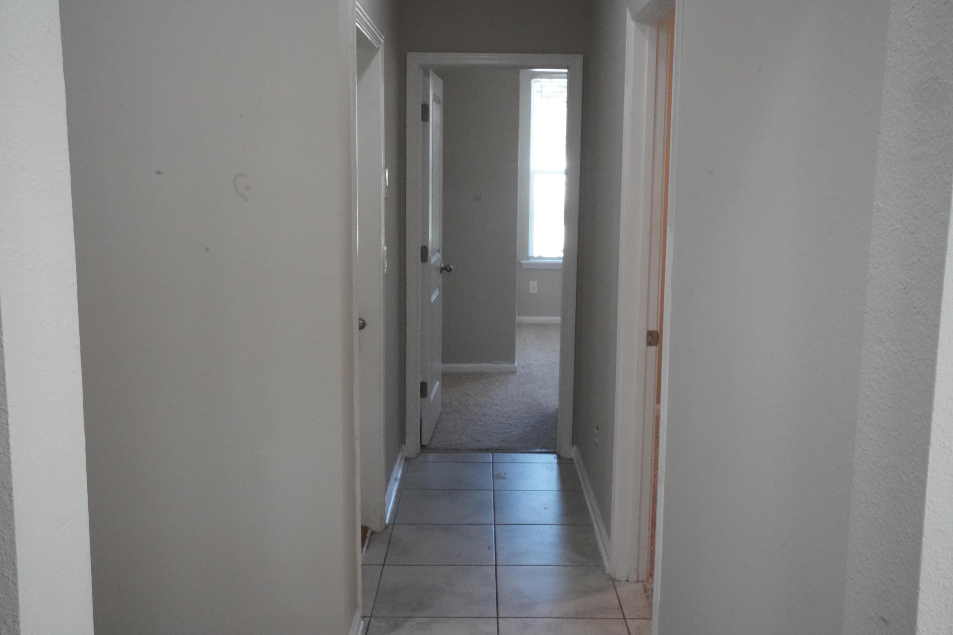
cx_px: 476
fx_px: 926
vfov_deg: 37.9
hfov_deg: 54.4
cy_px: 318
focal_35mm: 35
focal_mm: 35
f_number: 18
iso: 12800
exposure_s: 1/60
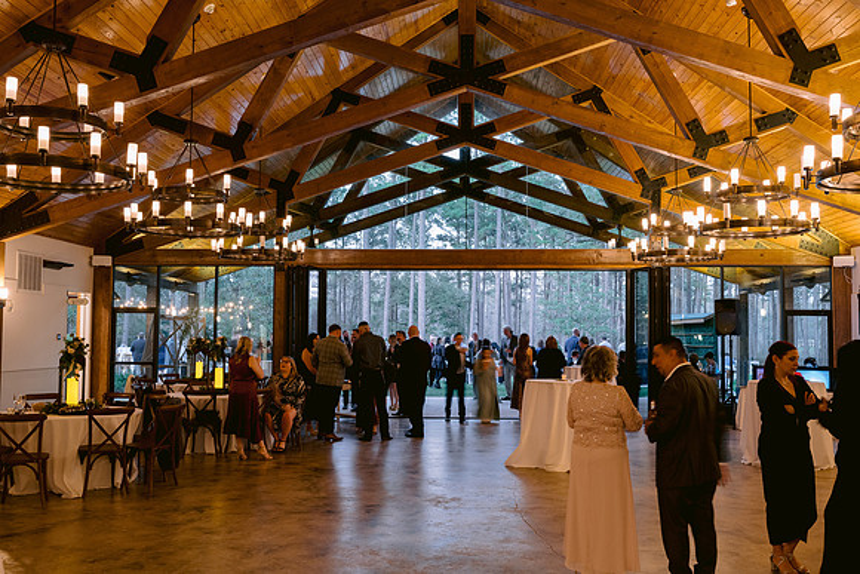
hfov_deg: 54.4
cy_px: 287
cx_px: 430
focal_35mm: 35
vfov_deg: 37.9
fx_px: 836
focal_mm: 35
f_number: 7.1
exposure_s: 1/5
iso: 800
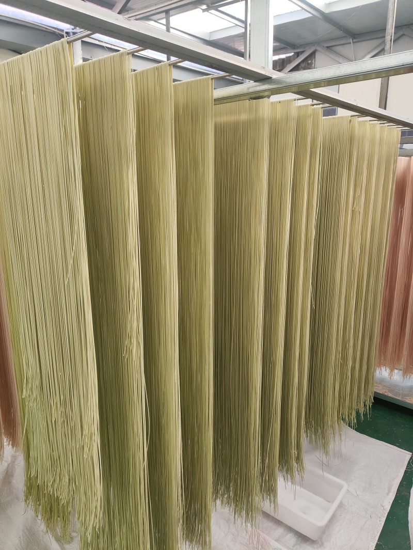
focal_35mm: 24
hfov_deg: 56.9
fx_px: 381
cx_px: 206
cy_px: 275
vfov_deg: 71.6
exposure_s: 1/50
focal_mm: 4.68
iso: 79
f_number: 1.8
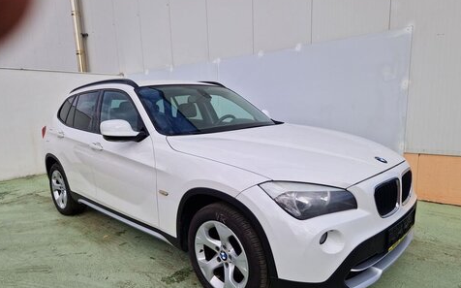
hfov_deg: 72.6
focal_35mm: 25
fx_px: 314
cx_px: 231
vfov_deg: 49.1
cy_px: 164
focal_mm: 5.4
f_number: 1.8
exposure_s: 1/2144
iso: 50
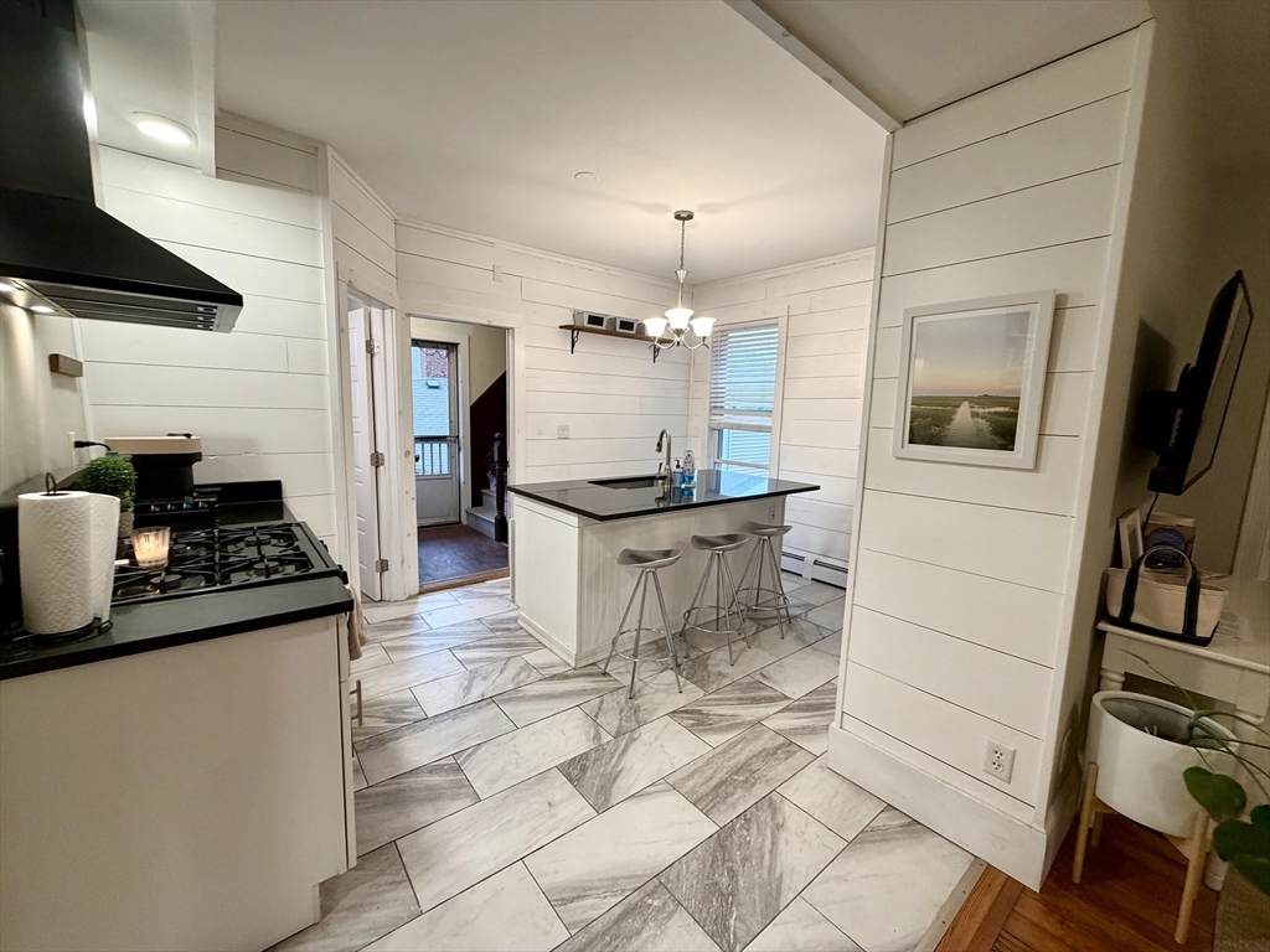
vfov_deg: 85.7
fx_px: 514
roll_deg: -1.3
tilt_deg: -6.6
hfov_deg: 102.1
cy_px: 476
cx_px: 635
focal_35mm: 14
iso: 200
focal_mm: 2.22
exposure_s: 1/60
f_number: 2.2
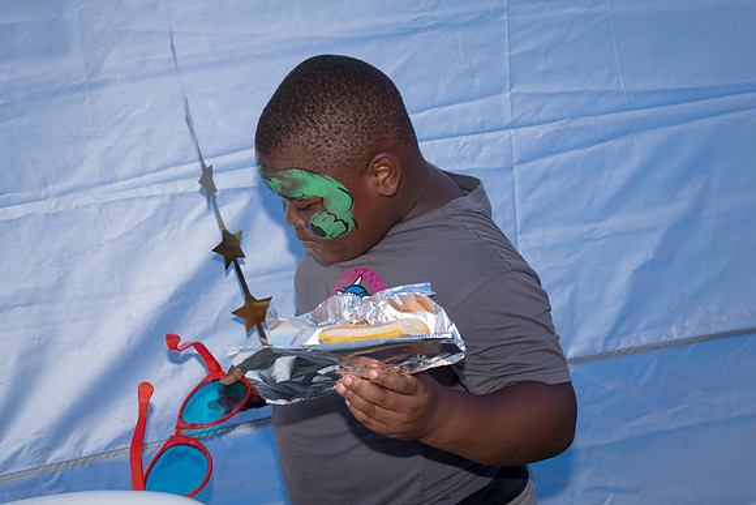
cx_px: 378
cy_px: 252
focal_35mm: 80
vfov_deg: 17.1
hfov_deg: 25.4
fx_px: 1680
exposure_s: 1/250
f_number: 9
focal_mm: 80
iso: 320
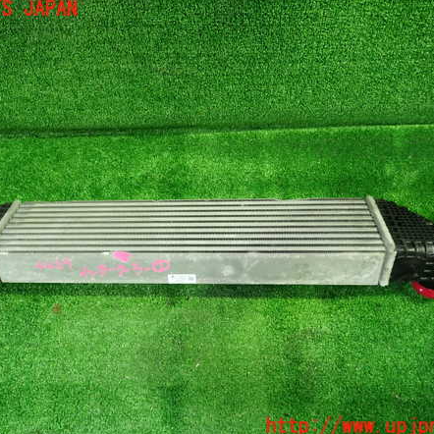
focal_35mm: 30
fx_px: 426
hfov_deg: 53.9
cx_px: 193
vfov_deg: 54.0
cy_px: 218
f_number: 2
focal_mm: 4.5
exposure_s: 1/30
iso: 400
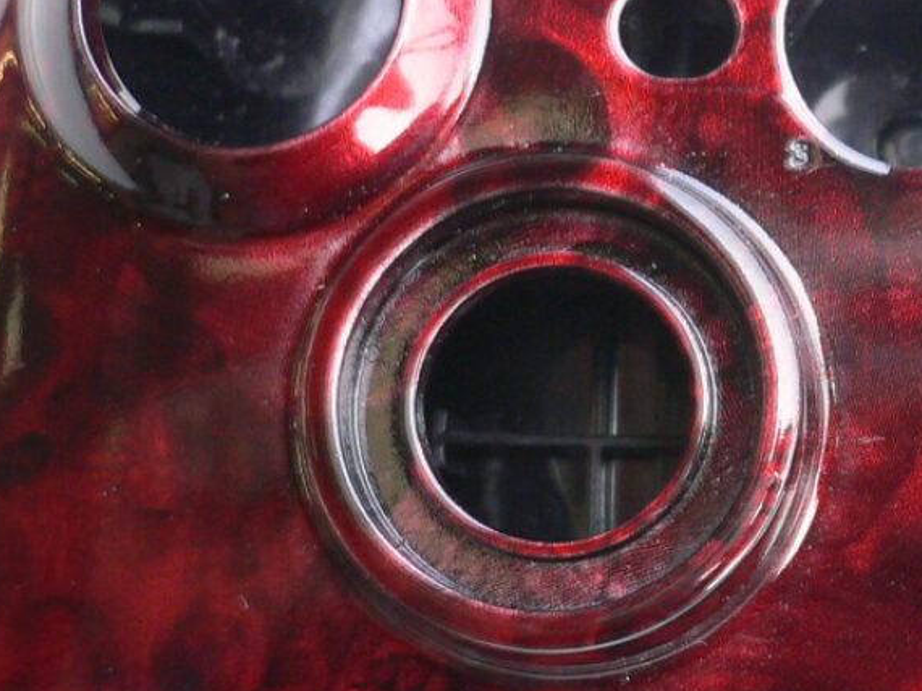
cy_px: 341
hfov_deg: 21.9
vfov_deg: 17.2
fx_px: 2290
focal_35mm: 86
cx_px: 930
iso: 100
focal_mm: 5.8
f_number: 2.8
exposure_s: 1/15
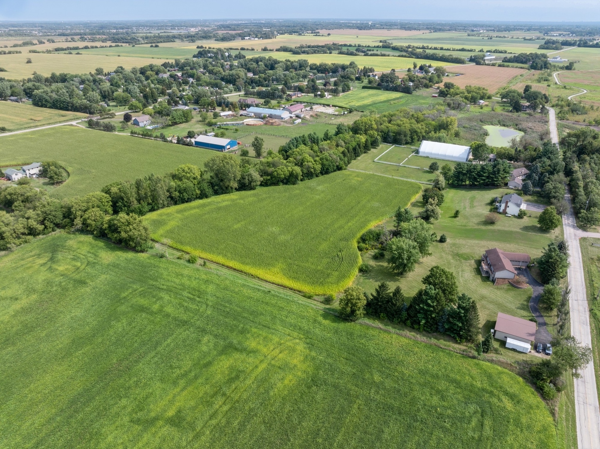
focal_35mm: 24
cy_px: 224
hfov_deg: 71.6
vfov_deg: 56.8
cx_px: 300
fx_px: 416
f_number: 11
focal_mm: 12.29
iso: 100
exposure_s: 1/120
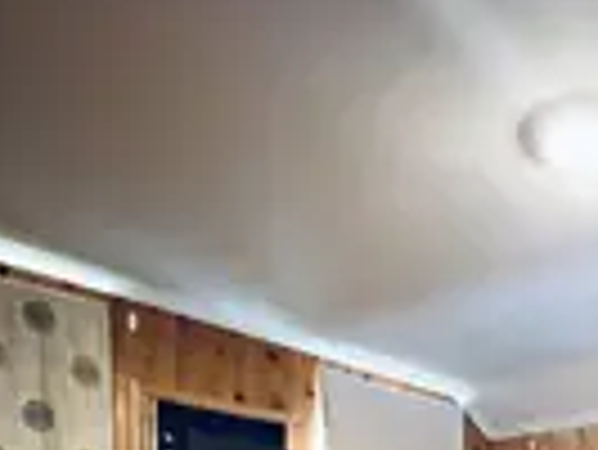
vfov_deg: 28.4
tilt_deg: +1.6
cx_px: 589
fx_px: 726
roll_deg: +0.2
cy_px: 580
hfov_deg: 39.8
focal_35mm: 42
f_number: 2.2
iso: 1250
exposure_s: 1/60
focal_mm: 2.22
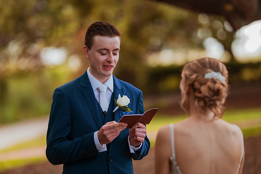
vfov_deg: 10.1
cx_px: 131
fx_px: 986
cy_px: 87
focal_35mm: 136
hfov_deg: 15.1
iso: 320
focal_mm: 135
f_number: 1.8
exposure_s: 1/640
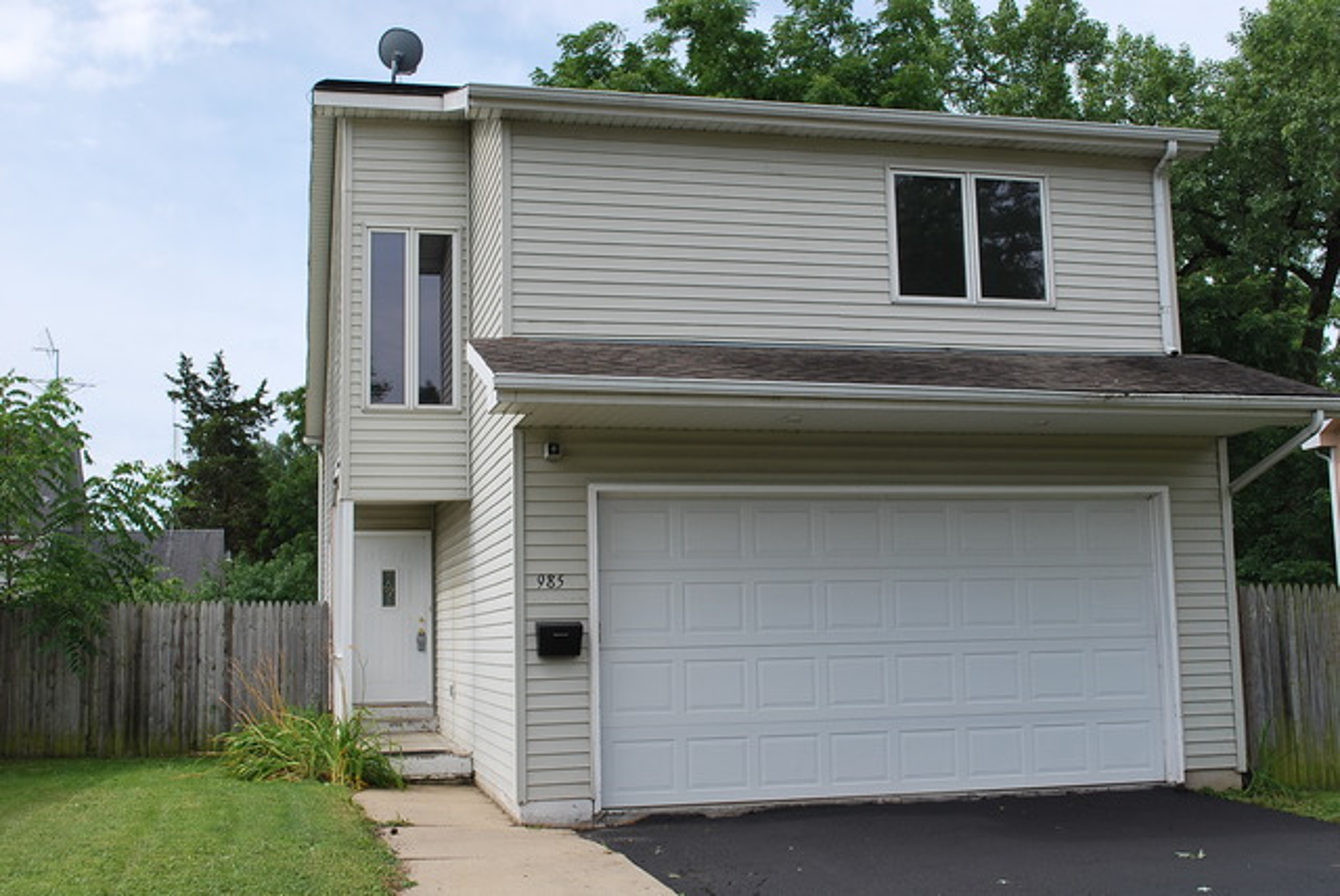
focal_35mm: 39
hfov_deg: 49.5
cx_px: 670
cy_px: 448
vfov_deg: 34.3
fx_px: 1453
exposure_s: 1/250
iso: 100
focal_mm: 26
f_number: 8
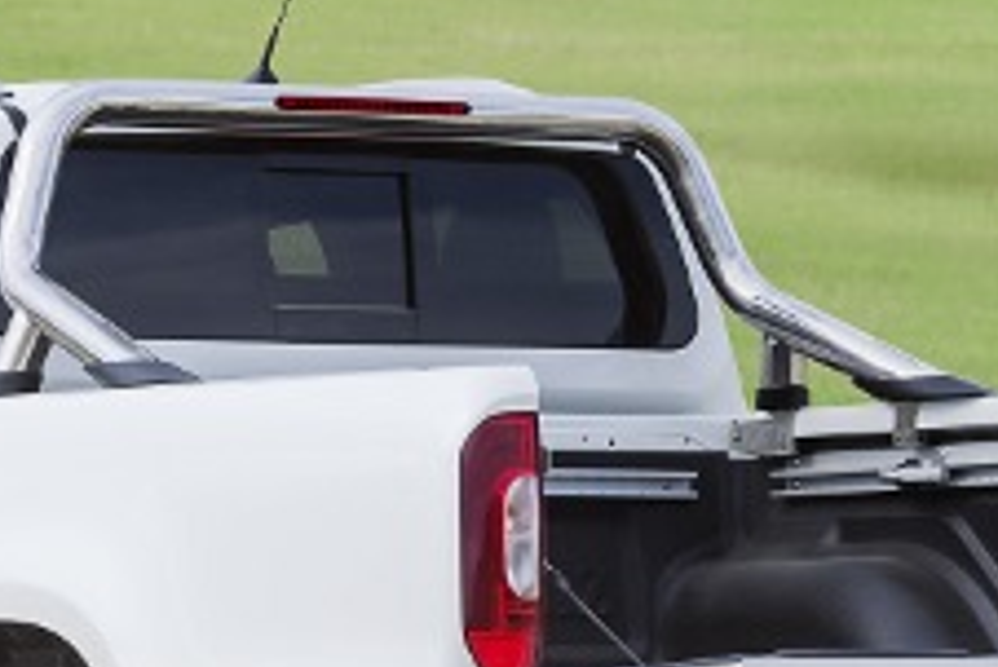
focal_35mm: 433
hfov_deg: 4.7
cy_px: 148
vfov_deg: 3.2
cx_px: -13
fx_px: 12011
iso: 100
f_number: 8
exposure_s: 1/200
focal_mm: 98
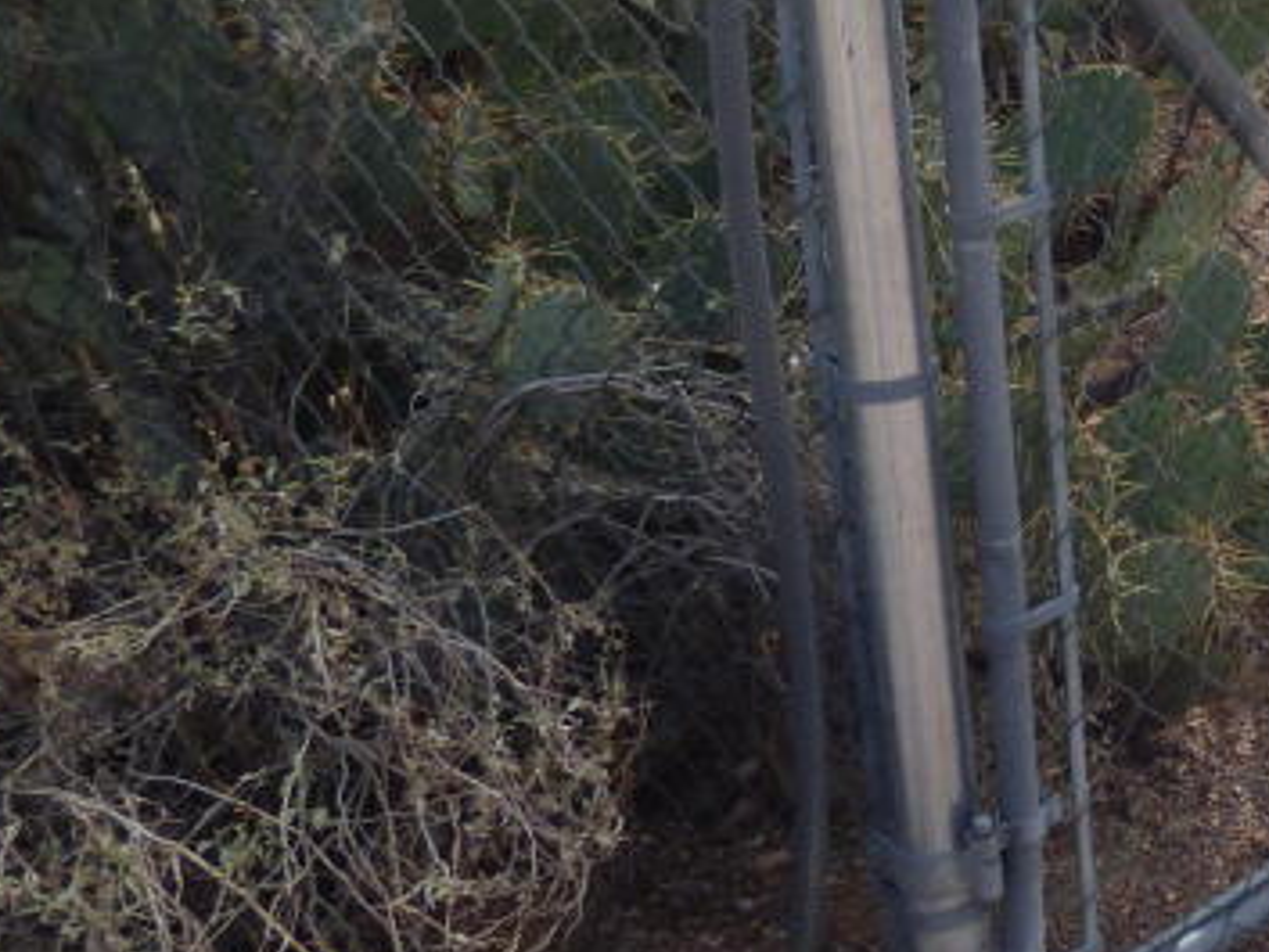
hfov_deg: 27.4
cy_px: 165
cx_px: 1672
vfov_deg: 24.8
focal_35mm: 58
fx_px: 2127
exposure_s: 1/1000
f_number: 2.8
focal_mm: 3.58
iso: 100
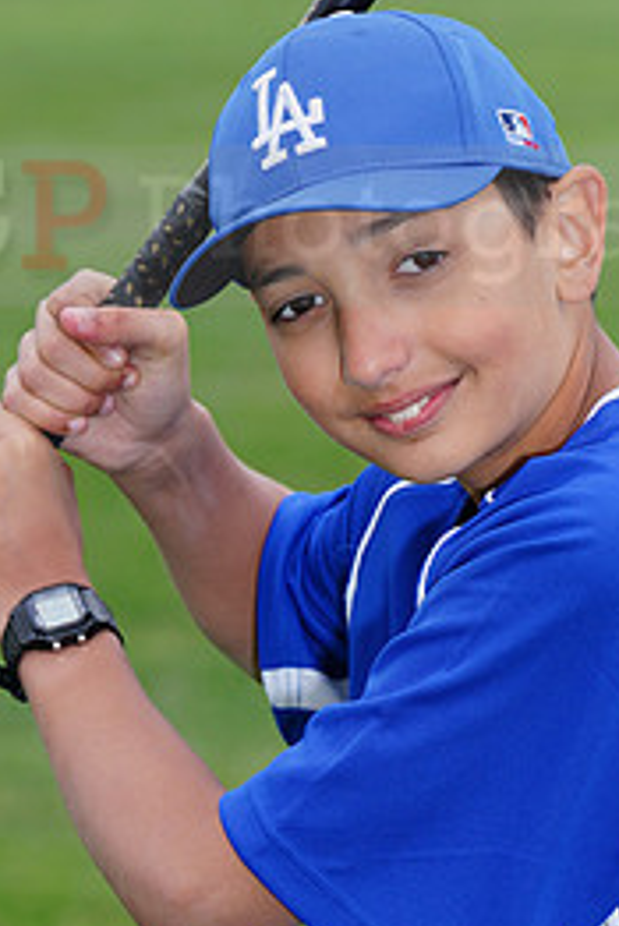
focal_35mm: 432
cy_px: 194
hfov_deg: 3.2
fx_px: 11126
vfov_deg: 4.8
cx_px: 394
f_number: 8
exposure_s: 1/200
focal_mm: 195
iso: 200
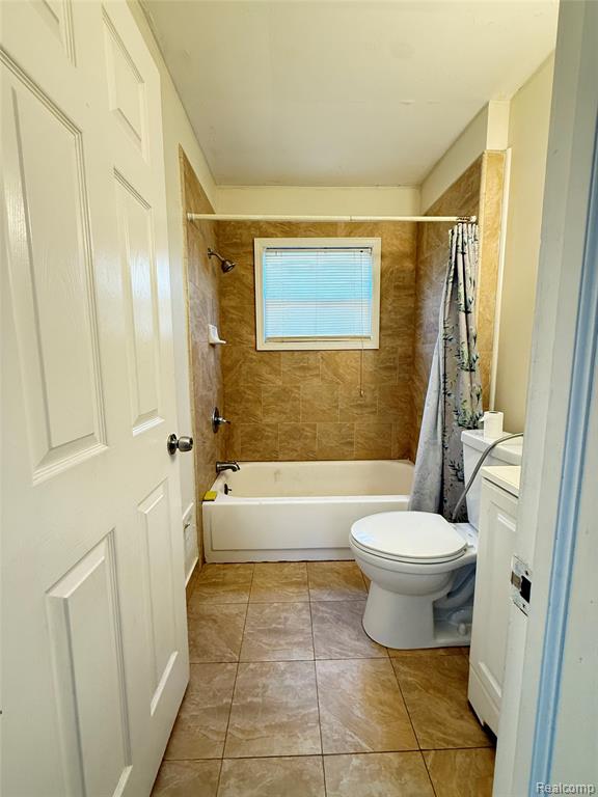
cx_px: 299
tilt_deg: -5.9
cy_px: 398
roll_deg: +0.0
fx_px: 322
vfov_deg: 102.1
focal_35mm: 14
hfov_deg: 85.7
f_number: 2.2
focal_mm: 2.22
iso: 400
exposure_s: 1/60
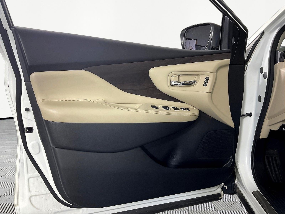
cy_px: 107
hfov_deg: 61.7
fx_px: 239
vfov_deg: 48.2
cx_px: 142
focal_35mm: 29
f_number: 1.8
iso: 50
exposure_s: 1/120
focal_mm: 3
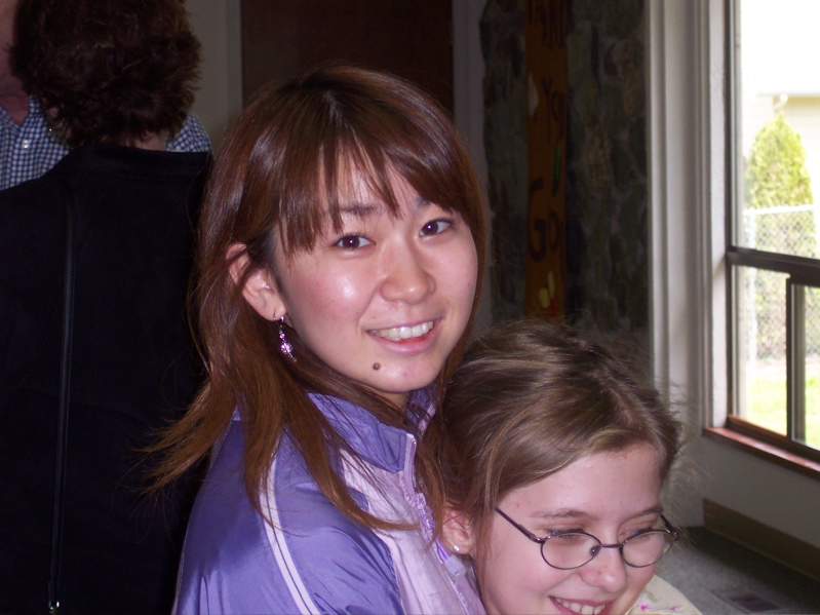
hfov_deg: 17.3
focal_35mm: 114
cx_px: 410
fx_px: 2700
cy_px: 308
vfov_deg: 13.0
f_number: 4.8
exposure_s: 1/90
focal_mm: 24
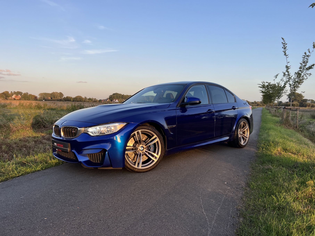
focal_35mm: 26
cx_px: 158
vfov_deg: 53.1
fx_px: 237
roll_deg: -0.9
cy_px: 118
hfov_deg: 67.3
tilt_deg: -3.6
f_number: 1.5
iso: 50
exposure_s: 1/797
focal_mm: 5.7
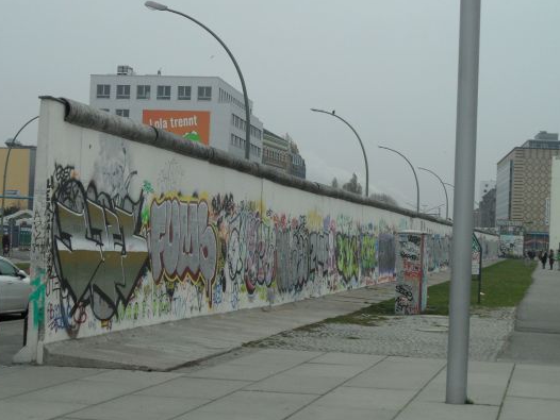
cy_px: 234
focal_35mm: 73
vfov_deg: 20.2
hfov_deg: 26.7
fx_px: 1181
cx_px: 276
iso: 80
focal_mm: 10.3
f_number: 4
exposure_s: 1/250
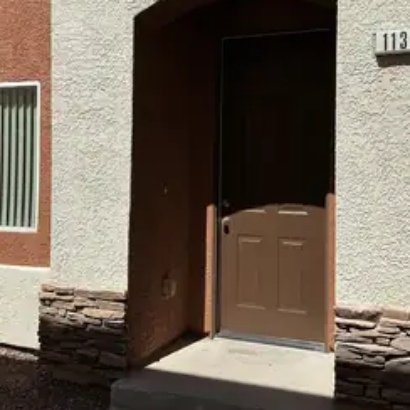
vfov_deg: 39.9
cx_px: 222
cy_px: 173
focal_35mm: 42
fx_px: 563
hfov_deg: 40.0
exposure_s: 1/2667
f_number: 1.8
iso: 25
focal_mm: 3
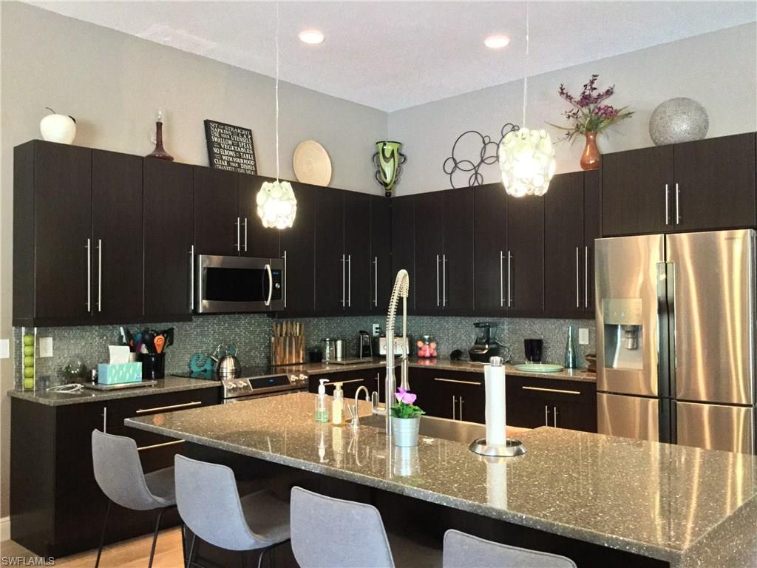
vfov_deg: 45.4
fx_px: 678
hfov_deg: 58.4
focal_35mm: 31
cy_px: 284
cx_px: 378
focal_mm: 3.3
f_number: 2.4
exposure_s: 1/15
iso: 500
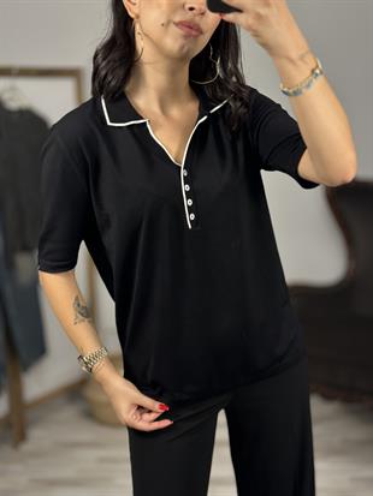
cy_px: 248
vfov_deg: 39.6
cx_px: 186
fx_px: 689
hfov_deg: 30.3
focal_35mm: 48
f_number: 1.78
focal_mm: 6.86
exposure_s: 1/100
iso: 100
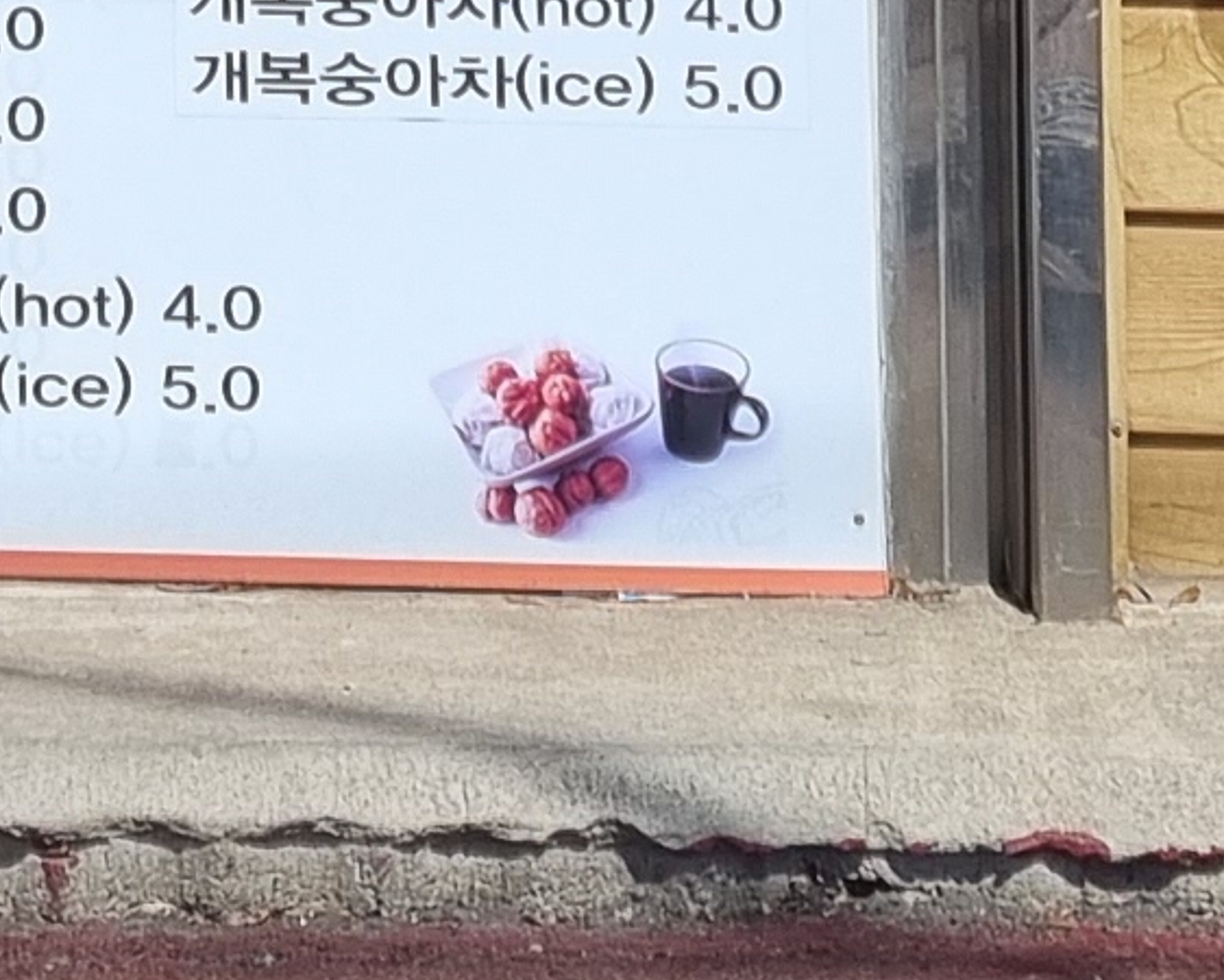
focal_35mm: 182
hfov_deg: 10.4
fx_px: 6595
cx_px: -379
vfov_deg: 7.5
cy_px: -1897
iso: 50
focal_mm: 5.4
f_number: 1.8
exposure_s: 1/3960
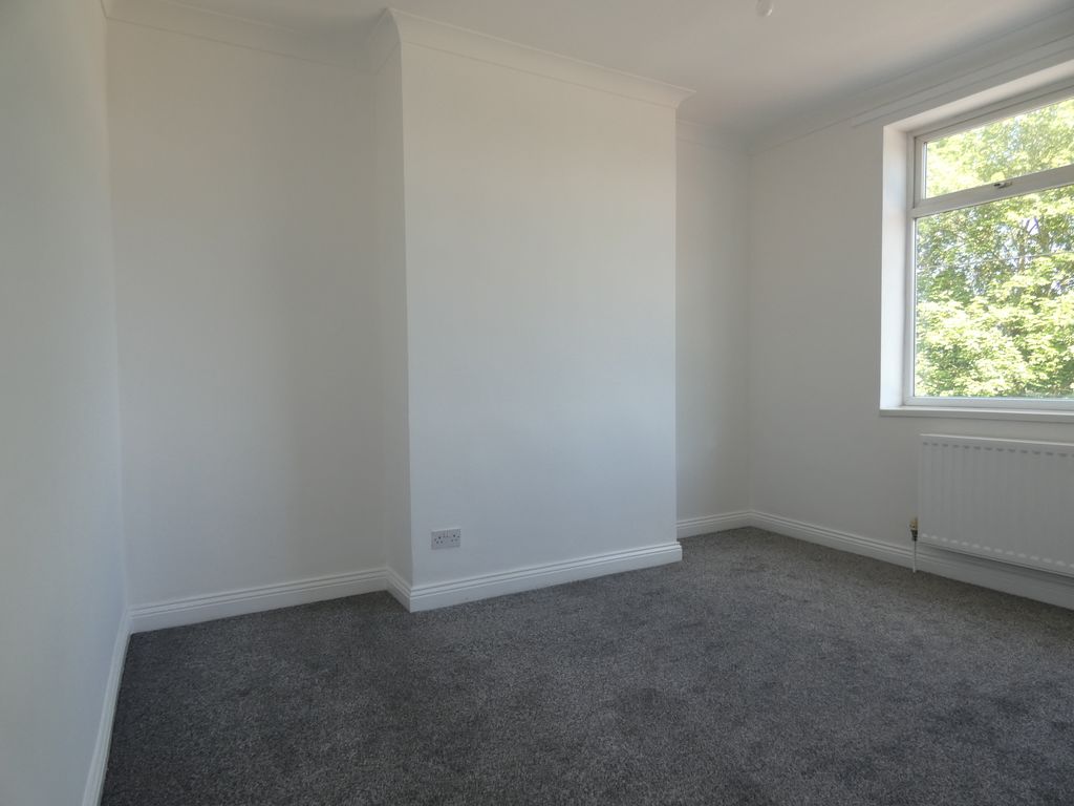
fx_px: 621
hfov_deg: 81.7
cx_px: 537
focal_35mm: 20
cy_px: 403
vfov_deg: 66.0
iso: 80
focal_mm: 3.6
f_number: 2.8
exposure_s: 1/80
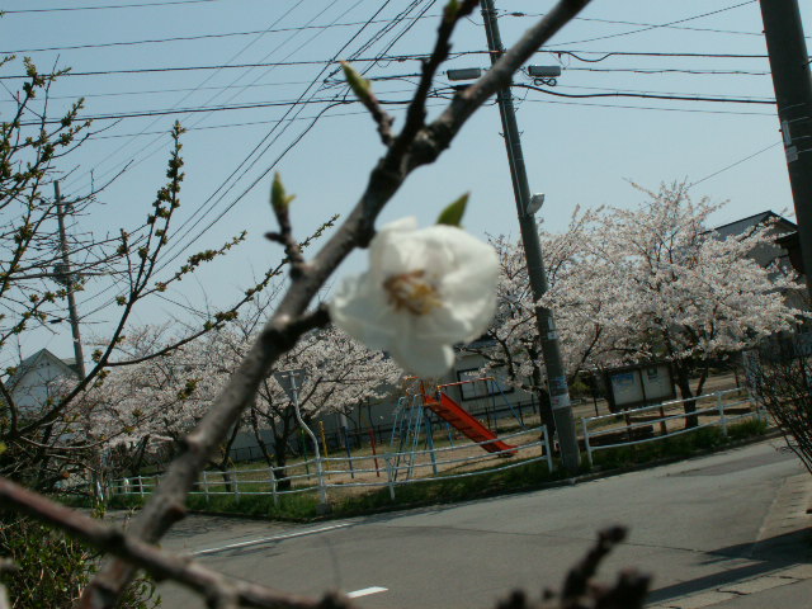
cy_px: 304
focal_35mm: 48
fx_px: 1126
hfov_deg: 39.7
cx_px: 406
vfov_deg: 30.3
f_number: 8
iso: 50
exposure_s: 1/320
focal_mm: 8.03
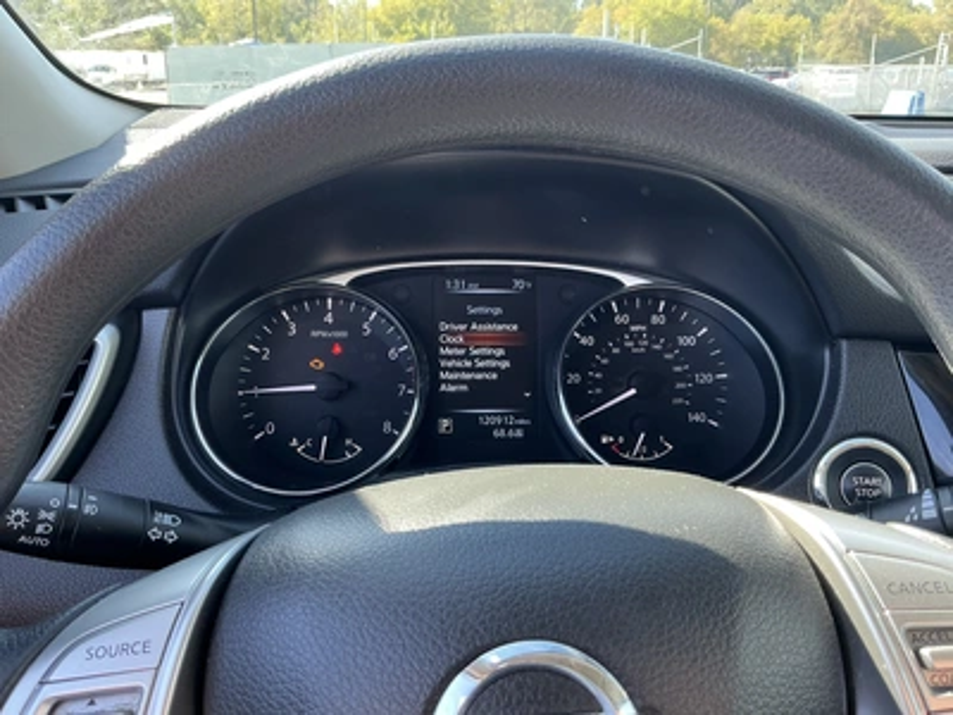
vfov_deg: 49.7
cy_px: 358
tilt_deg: -19.9
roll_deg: +0.7
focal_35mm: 28
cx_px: 476
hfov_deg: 63.4
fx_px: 771
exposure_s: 1/122
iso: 64
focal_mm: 3
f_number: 1.8
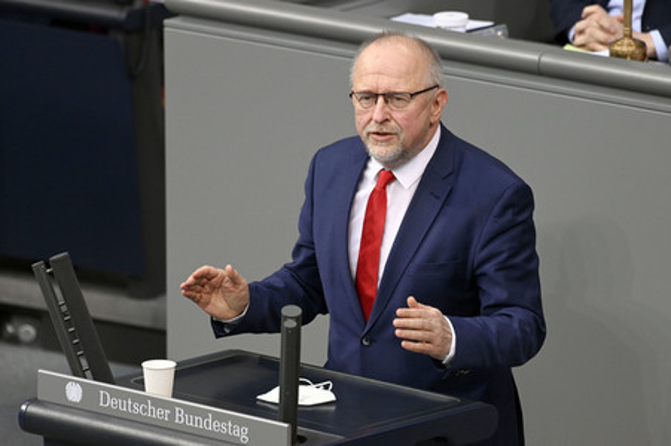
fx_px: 7264
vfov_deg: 3.5
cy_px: 223
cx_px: 336
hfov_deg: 5.3
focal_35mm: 390
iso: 6400
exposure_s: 1/250
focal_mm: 390
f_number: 5.6
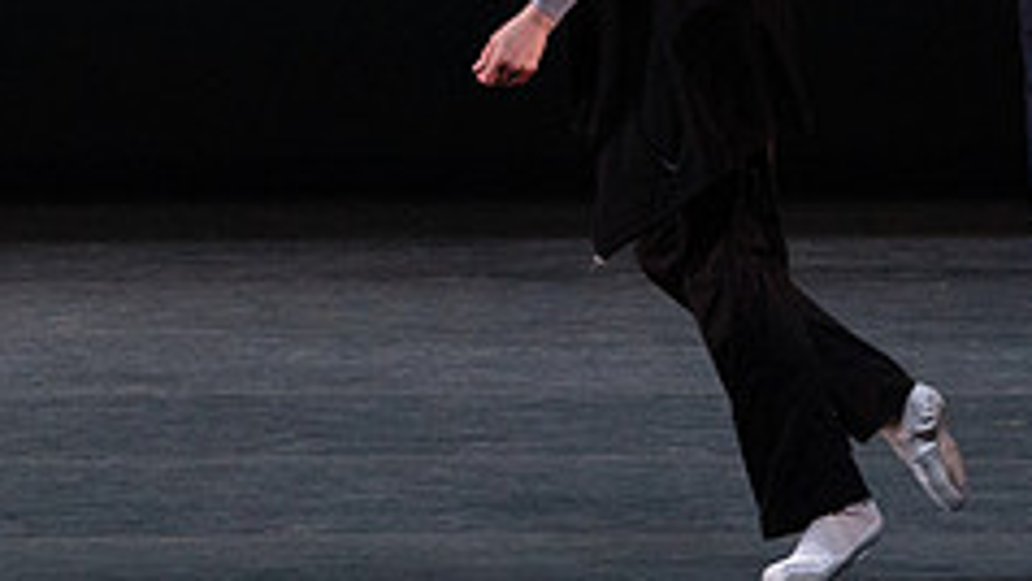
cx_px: 447
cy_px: -206
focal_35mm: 510
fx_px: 13959
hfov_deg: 4.2
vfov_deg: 2.4
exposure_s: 1/500
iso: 12800
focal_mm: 200
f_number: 8
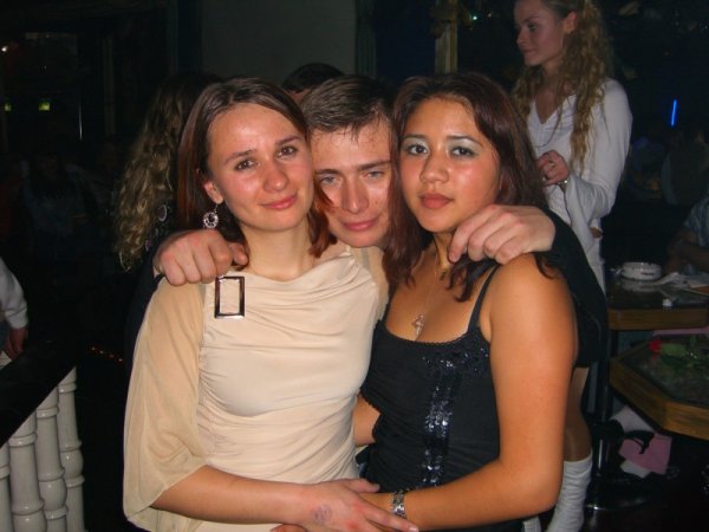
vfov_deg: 37.7
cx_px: 354
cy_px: 266
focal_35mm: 38
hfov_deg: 49.0
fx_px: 778
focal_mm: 7.9
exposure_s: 1/60
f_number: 2.8
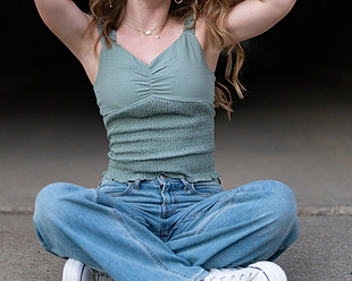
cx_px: 143
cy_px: 61
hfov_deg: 18.3
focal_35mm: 105
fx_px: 1094
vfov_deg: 14.6
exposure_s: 1/400
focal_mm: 50
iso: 640
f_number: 1.2
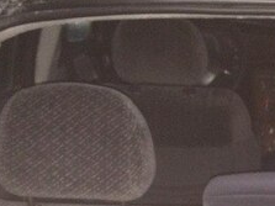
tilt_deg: -24.1
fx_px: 683
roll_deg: -1.8
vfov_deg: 16.4
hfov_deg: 21.6
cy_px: 253
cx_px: 301
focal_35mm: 86
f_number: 2.2
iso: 320
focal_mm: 4.15
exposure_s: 1/17
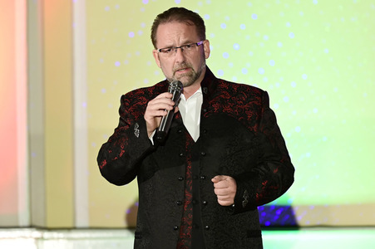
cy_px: 124
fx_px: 2082
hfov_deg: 10.3
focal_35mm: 200
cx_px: 188
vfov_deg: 6.9
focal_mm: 200
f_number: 2.8
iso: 1800
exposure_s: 1/160
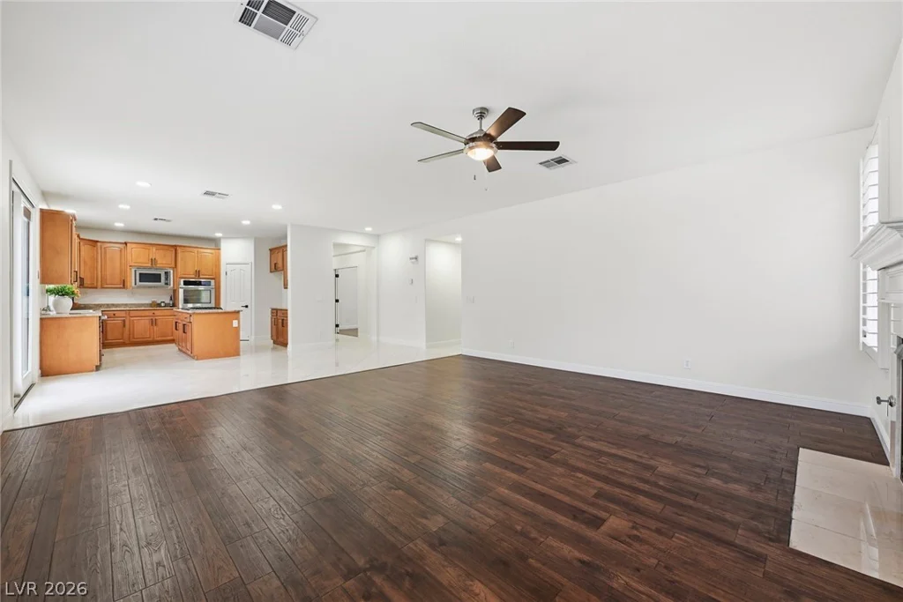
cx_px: 452
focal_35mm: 14
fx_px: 351
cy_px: 301
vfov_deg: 81.2
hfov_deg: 104.2
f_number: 10
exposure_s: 1/100
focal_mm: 14
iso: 500
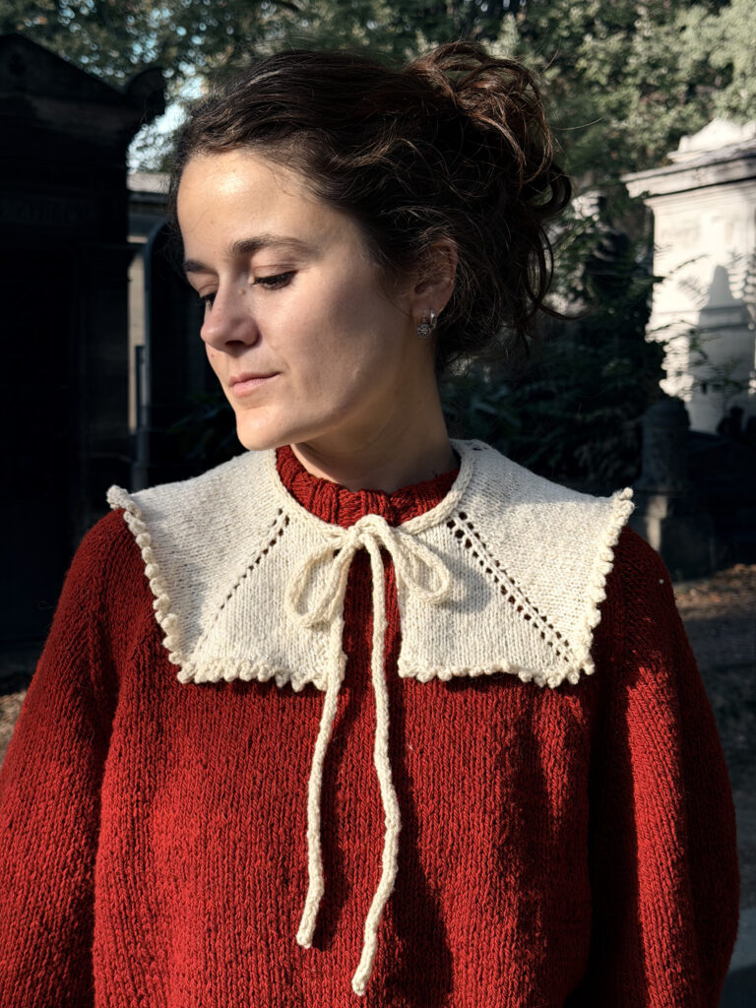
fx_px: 1398
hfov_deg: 30.3
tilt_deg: -3.9
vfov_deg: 39.7
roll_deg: -0.4
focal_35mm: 48
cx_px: 378
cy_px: 504
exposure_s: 1/1377
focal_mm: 6.76
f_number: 1.78
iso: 64
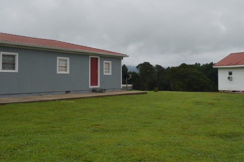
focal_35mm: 42
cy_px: 60
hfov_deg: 45.9
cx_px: 158
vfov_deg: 31.7
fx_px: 284
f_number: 7.1
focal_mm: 18
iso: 100
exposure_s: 1/200
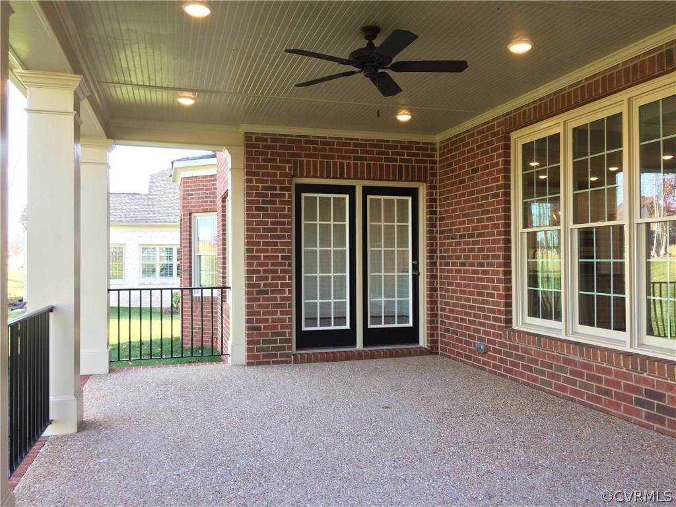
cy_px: 254
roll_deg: +1.1
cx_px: 338
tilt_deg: +0.4
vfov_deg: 48.2
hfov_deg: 61.7
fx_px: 566
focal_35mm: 29
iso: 50
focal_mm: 4.15
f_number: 2.2
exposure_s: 1/120
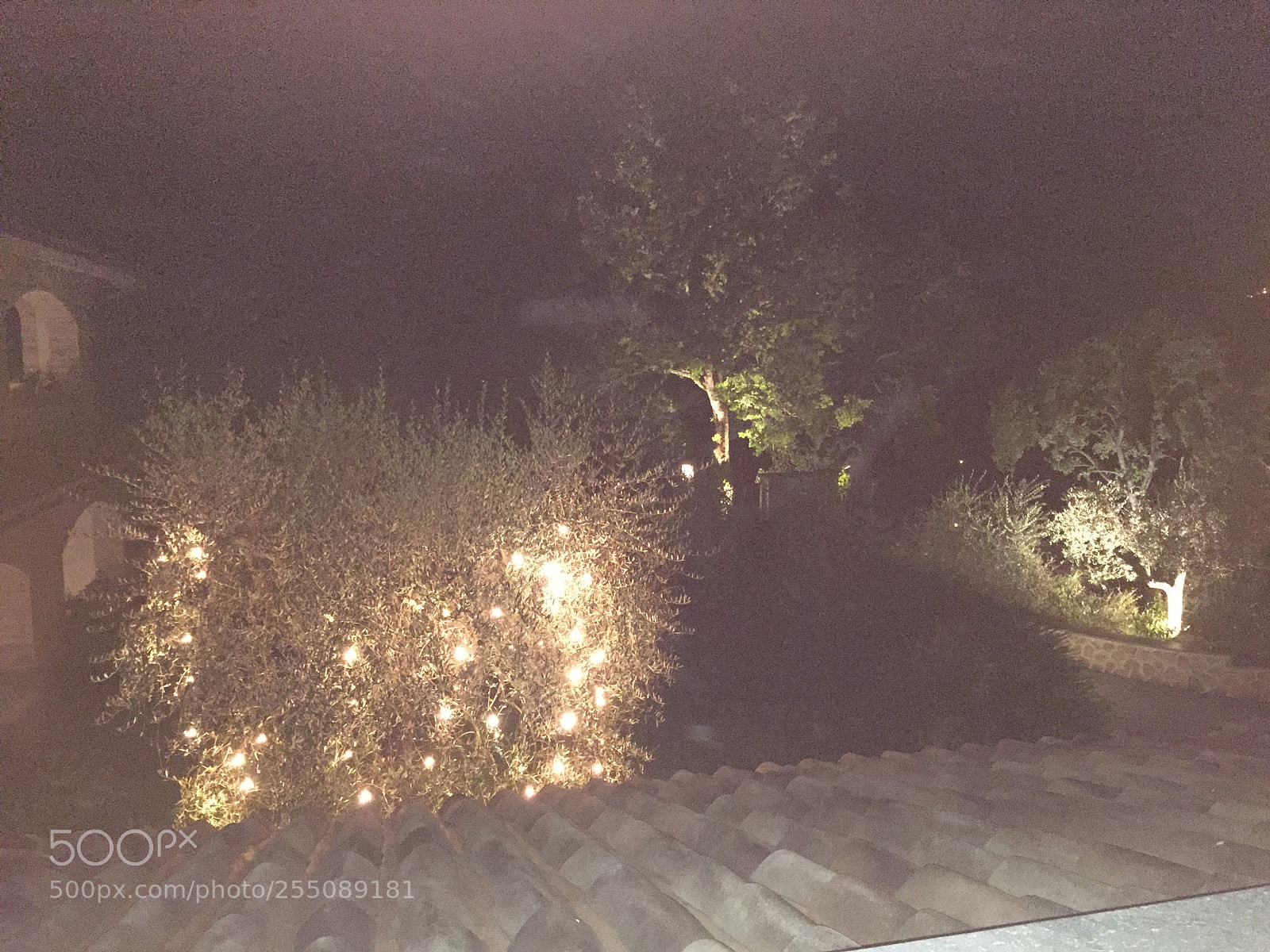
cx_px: 635
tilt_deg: -6.5
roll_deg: -0.3
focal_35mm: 29
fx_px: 1064
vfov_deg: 48.2
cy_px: 476
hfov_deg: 61.7
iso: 800
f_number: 2.2
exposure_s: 1/17
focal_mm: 4.15
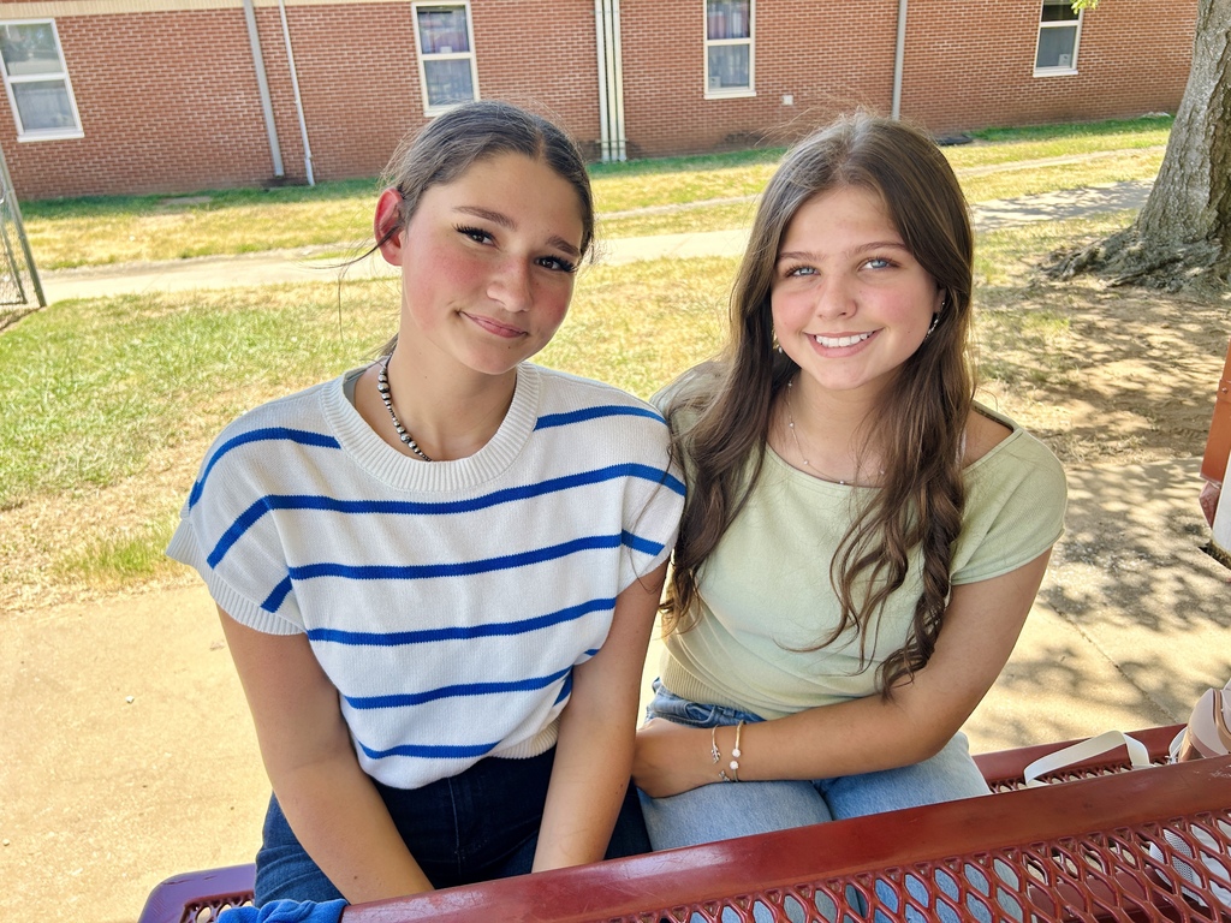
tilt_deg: -24.8
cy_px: 462
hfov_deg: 67.3
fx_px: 925
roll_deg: +4.0
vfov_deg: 53.1
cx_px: 616
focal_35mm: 26
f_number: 1.5
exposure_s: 1/797
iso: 50
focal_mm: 5.7
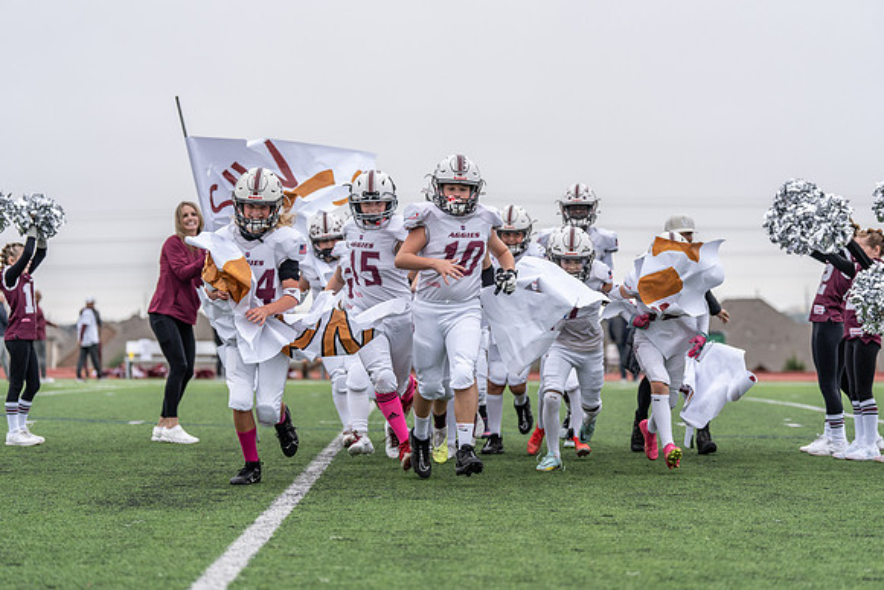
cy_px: 295
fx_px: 2456
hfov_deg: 20.4
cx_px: 442
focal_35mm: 100
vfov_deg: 13.7
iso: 500
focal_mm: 100
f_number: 2.8
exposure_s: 1/1250
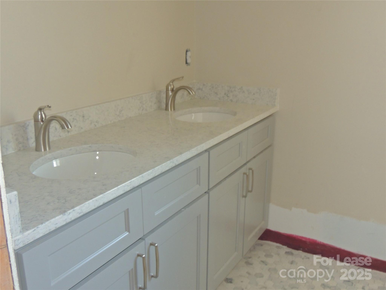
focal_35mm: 35
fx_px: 390
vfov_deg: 40.7
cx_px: 193
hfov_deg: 52.6
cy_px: 145
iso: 400
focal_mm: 6.2
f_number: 3.3
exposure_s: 1/40
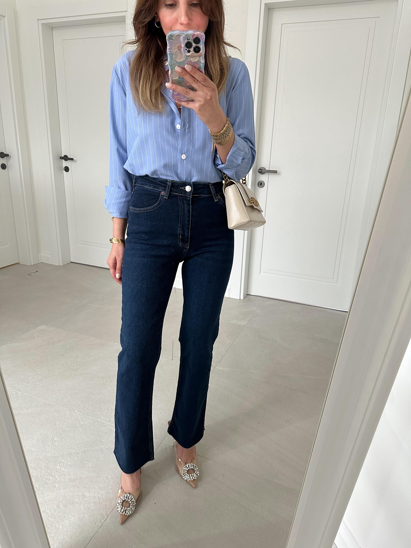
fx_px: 380
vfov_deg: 71.6
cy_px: 274
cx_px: 206
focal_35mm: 24
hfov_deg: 56.8
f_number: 1.78
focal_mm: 6.86
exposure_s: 1/60
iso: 320
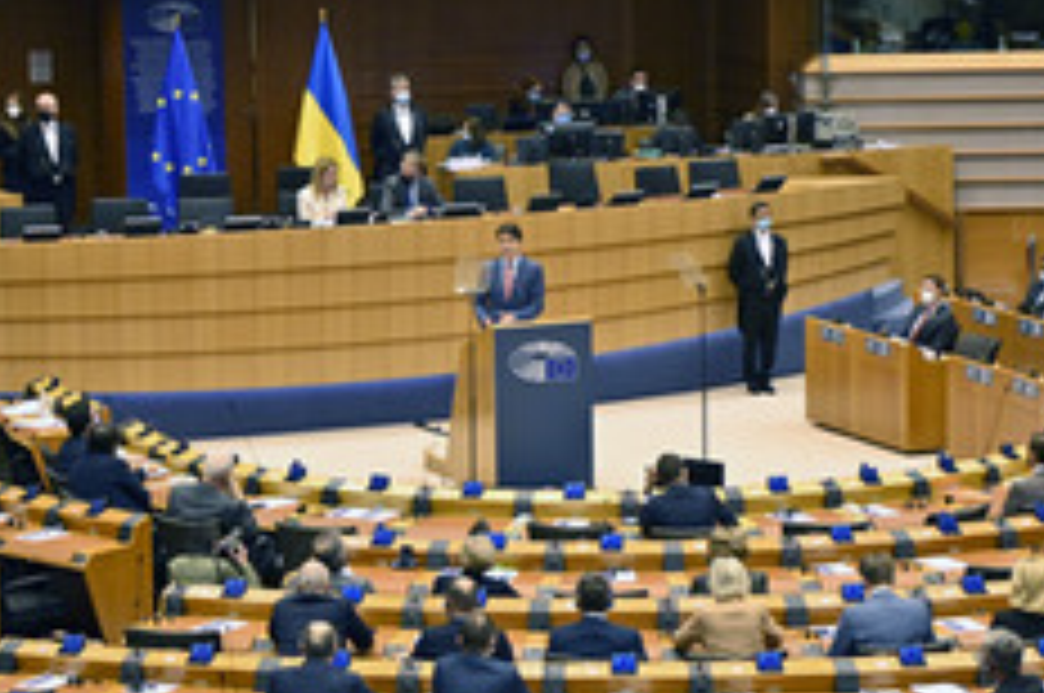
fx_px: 4054
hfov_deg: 14.7
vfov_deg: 9.8
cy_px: 238
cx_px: 506
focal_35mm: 140
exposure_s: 1/320
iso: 2000
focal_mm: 72
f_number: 4.8
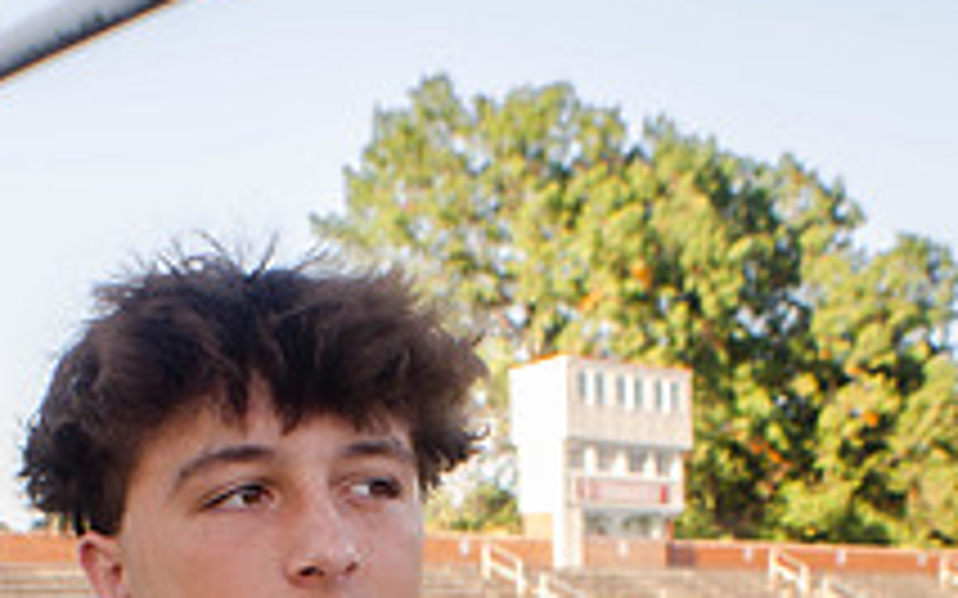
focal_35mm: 113
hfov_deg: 18.4
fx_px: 2949
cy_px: 877
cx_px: 400
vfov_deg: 11.2
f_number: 6.3
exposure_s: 1/160
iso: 200
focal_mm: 35
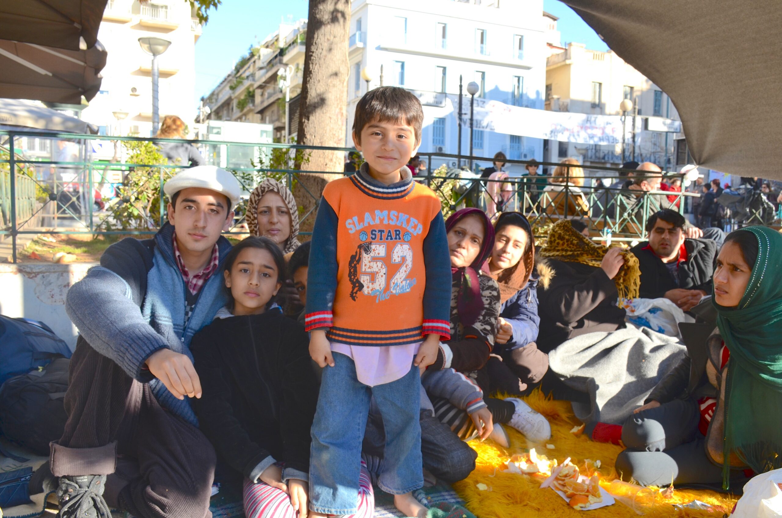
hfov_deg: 57.3
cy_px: 259
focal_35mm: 33
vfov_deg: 39.8
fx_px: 715
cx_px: 391
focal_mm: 22
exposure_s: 1/200
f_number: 7.1
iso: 200
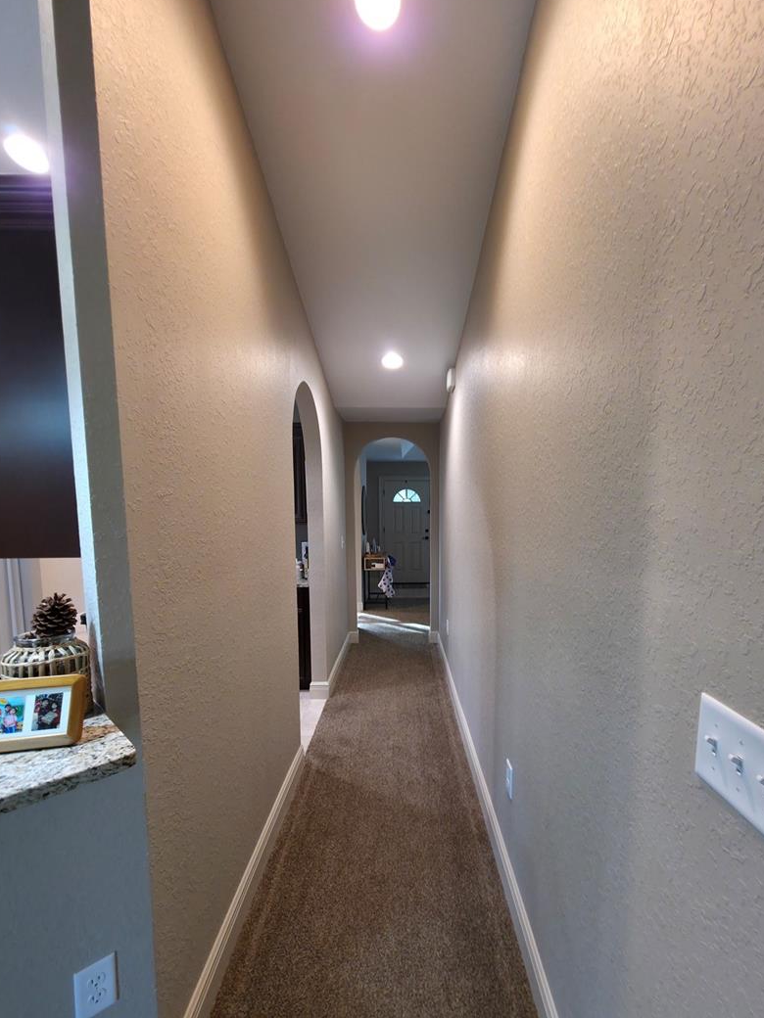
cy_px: 557
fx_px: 441
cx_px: 410
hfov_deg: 81.6
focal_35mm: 15
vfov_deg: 97.9
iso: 100
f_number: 1.9
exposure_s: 1/30
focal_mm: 2.2
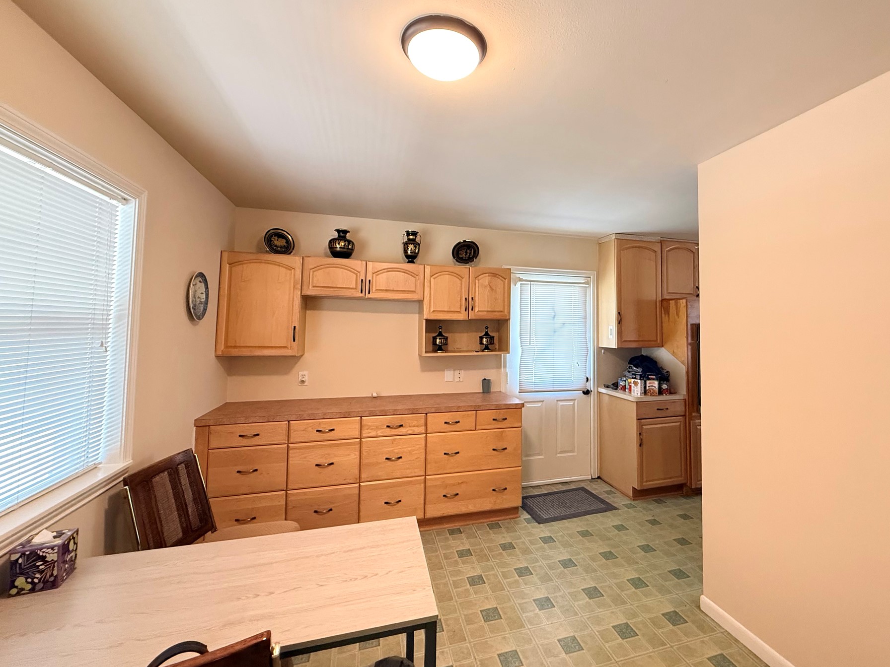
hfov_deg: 94.0
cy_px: 308
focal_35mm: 16
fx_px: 411
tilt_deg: +3.3
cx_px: 501
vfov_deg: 78.0
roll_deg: -1.3
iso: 640
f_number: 2.2
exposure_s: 1/60
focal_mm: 2.22
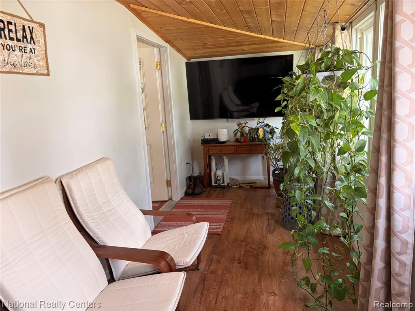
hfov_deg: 67.3
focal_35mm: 26
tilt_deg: -10.6
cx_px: 208
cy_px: 156
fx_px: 312
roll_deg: +3.1
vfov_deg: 53.1
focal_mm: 5.96
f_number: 1.6
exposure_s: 1/60
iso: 160
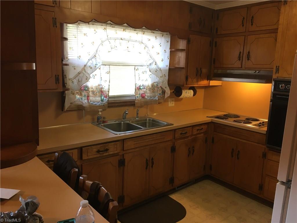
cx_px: 148
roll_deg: -1.7
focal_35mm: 29
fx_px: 249
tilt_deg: -7.4
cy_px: 112
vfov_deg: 48.2
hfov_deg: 61.7
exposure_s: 1/30
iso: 64
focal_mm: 4.15
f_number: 2.2
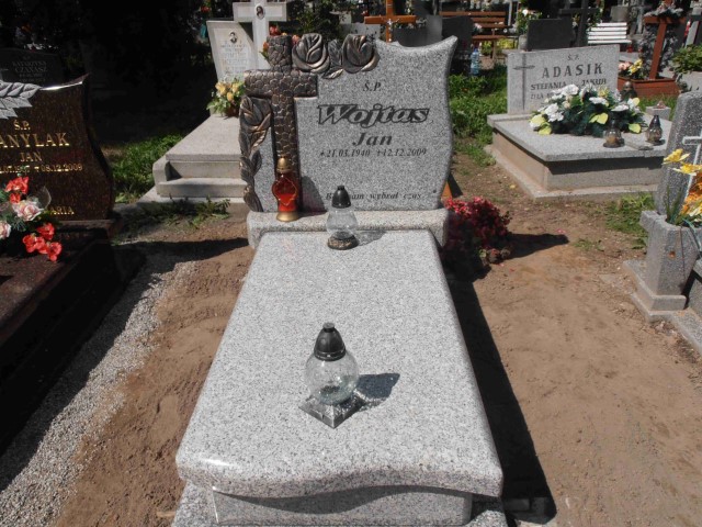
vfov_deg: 46.8
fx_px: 608
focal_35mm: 30
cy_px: 264
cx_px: 351
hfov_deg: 60.0
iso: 80
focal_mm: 5.25
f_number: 3.5
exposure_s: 1/2000
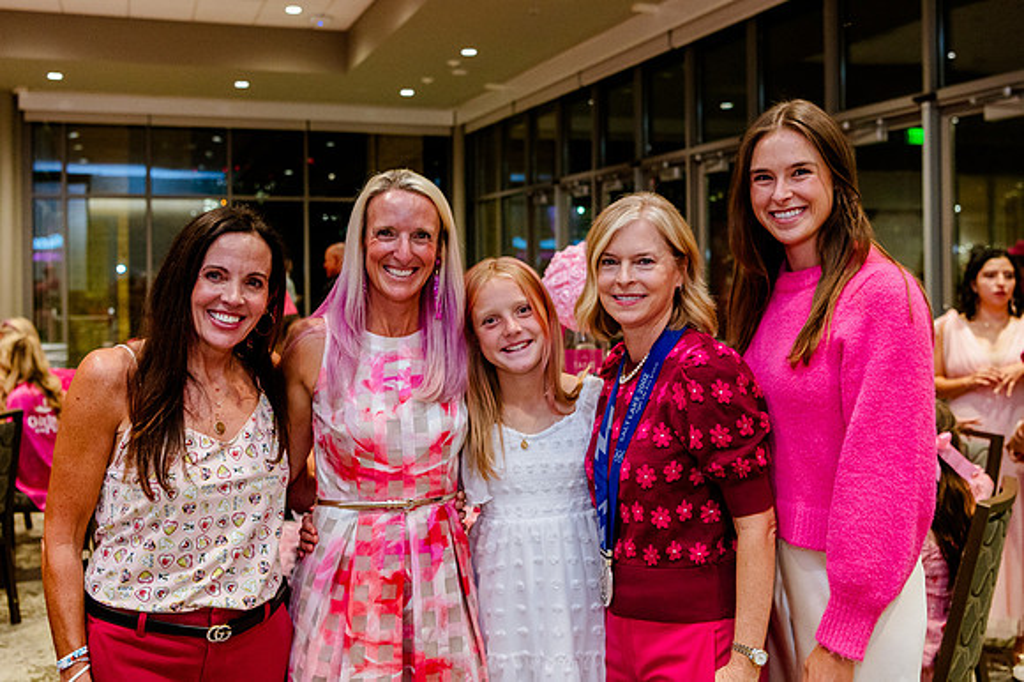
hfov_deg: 47.8
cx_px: 519
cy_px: 279
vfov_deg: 32.8
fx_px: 1156
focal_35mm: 41
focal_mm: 34
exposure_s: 1/125
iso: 2500
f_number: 3.5
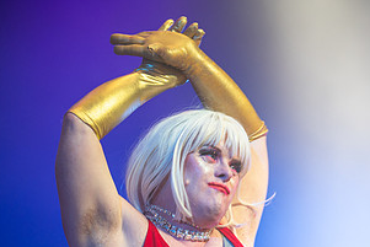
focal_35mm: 164
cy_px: 157
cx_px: 230
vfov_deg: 8.4
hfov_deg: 12.5
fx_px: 1686
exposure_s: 1/200
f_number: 1.8
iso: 250
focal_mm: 85
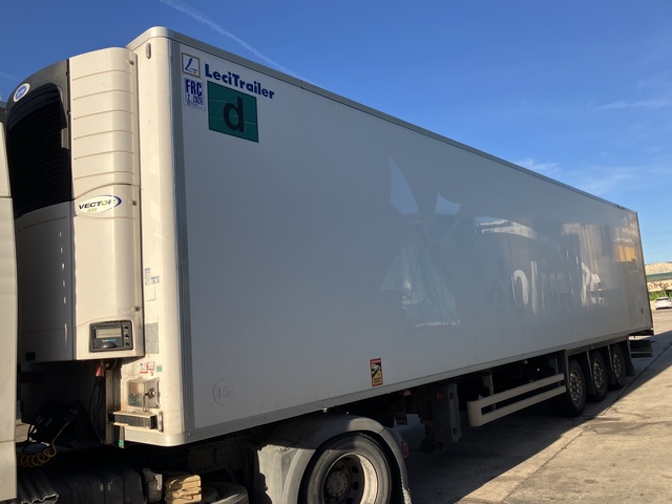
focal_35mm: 28
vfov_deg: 49.7
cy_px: 252
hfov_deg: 63.4
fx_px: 544
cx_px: 336
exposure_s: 1/1736
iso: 32
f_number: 1.8
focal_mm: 3.99
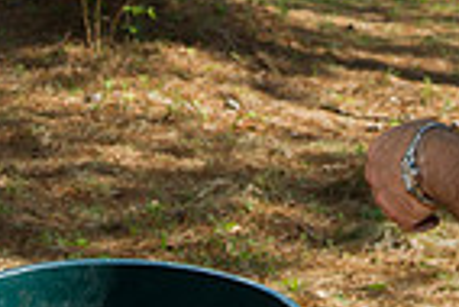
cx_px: 349
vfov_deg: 11.6
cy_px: -120
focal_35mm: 114
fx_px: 1455
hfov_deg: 17.8
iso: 100
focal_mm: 28
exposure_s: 1/250
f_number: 5.6
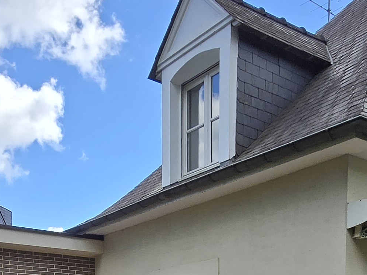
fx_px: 551
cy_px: 389
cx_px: 166
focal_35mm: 52
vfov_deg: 23.5
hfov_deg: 36.8
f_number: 2.2
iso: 25
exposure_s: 1/681
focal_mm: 1.7
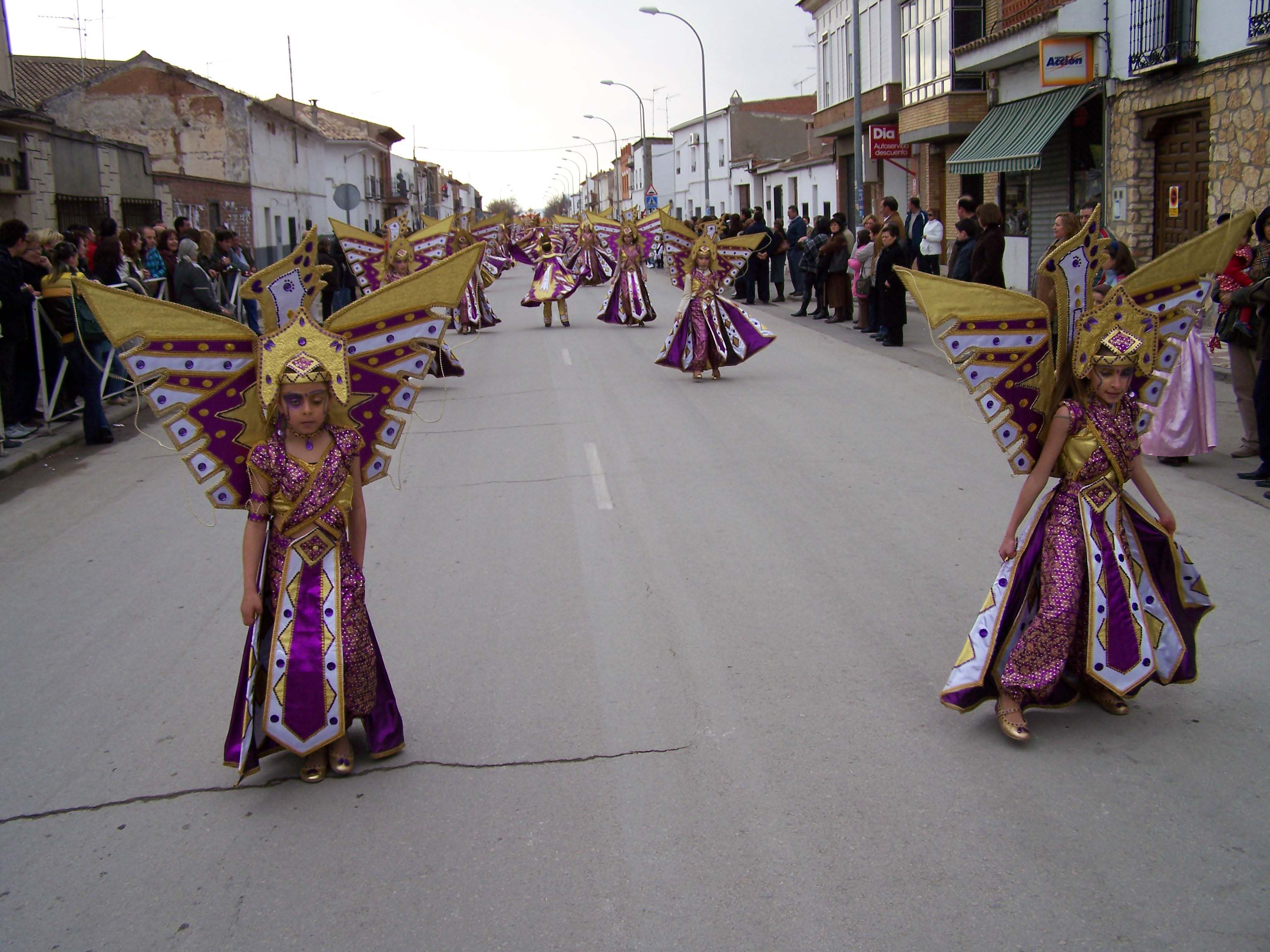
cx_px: 635
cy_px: 476
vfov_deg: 37.7
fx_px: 1394
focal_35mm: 38
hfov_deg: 49.0
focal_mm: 6.3
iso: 64
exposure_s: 1/200
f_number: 2.8
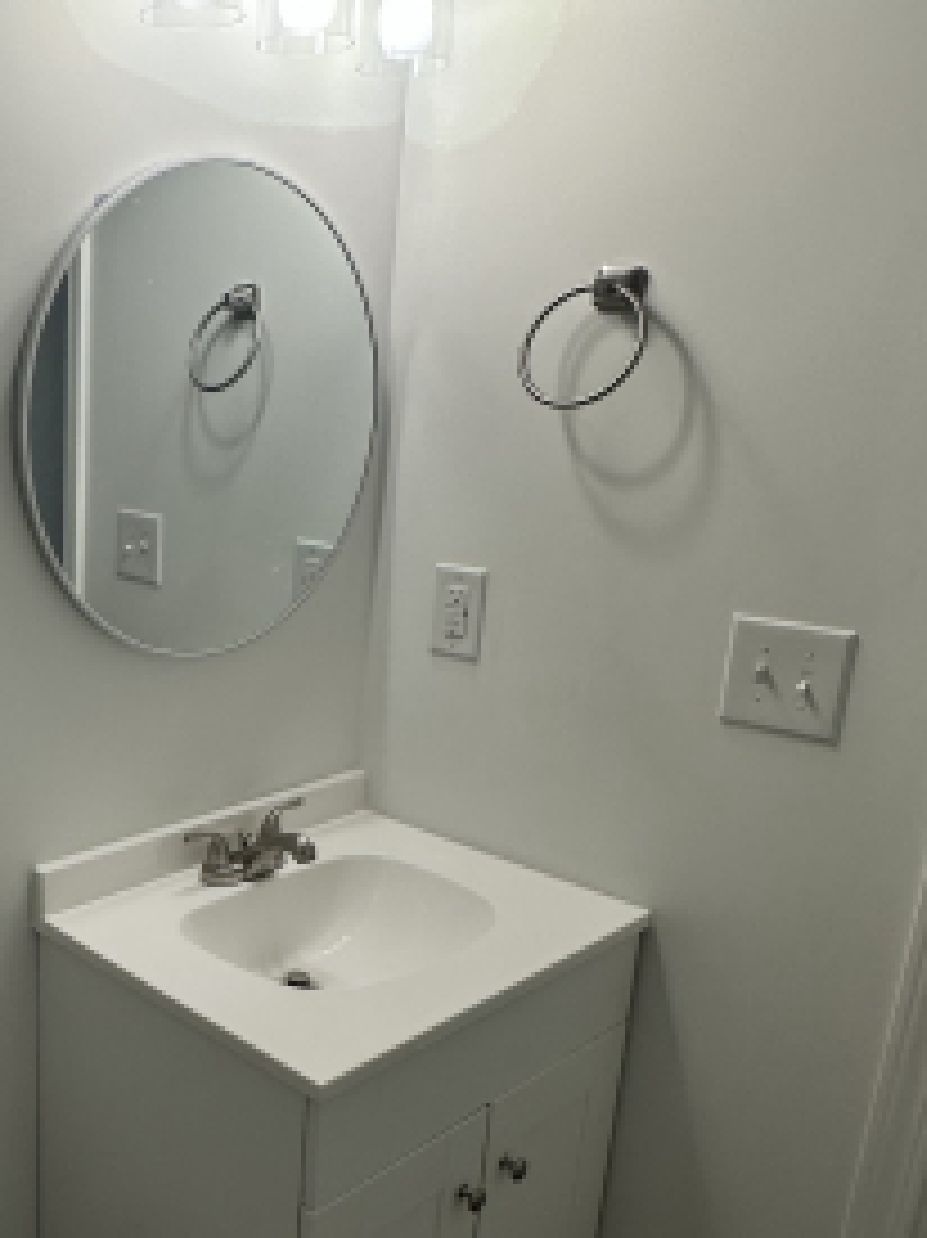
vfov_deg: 53.7
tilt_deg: -13.8
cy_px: 718
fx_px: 1215
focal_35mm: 34
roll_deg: -1.0
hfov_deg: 38.5
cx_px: 68
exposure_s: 1/120
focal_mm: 2.22
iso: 50
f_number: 2.2
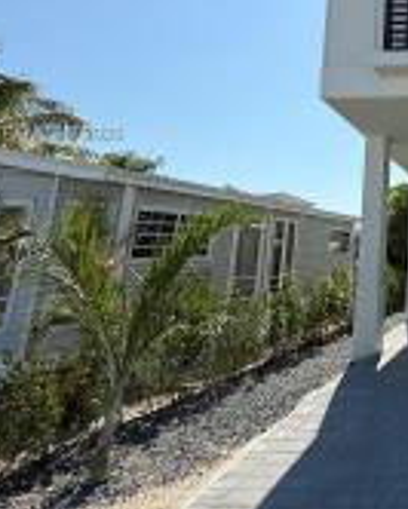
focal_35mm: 33
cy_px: 135
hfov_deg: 34.8
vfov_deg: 52.1
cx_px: 497
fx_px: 498
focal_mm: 2.22
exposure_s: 1/2506
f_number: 2.2
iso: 50
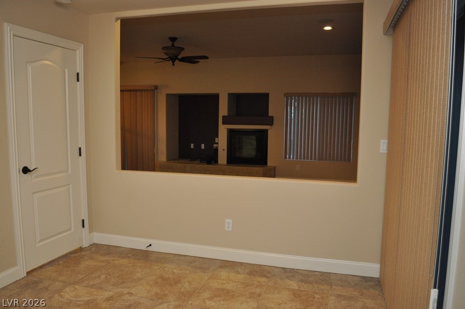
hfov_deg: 67.4
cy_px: 154
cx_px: 232
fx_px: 348
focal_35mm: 27
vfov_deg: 47.8
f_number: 4
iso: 800
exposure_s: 1/60
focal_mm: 18
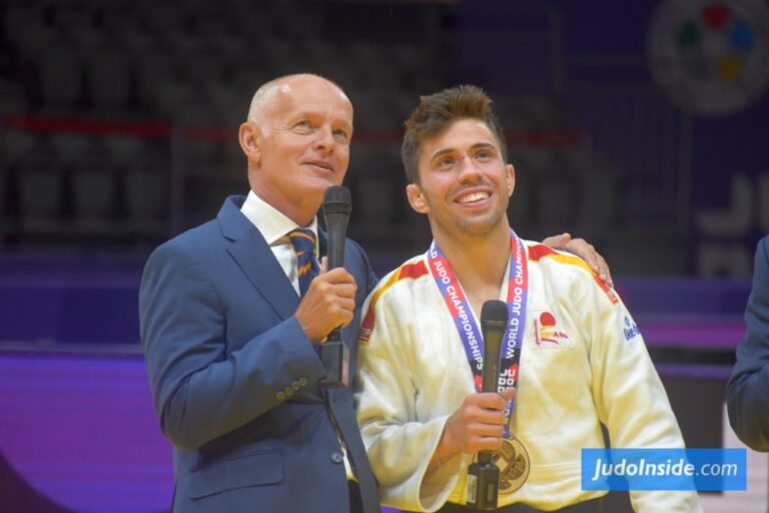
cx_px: 384
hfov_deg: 4.6
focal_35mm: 450
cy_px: 256
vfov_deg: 3.1
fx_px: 9612
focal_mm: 300
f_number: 6.3
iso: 800
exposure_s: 1/320
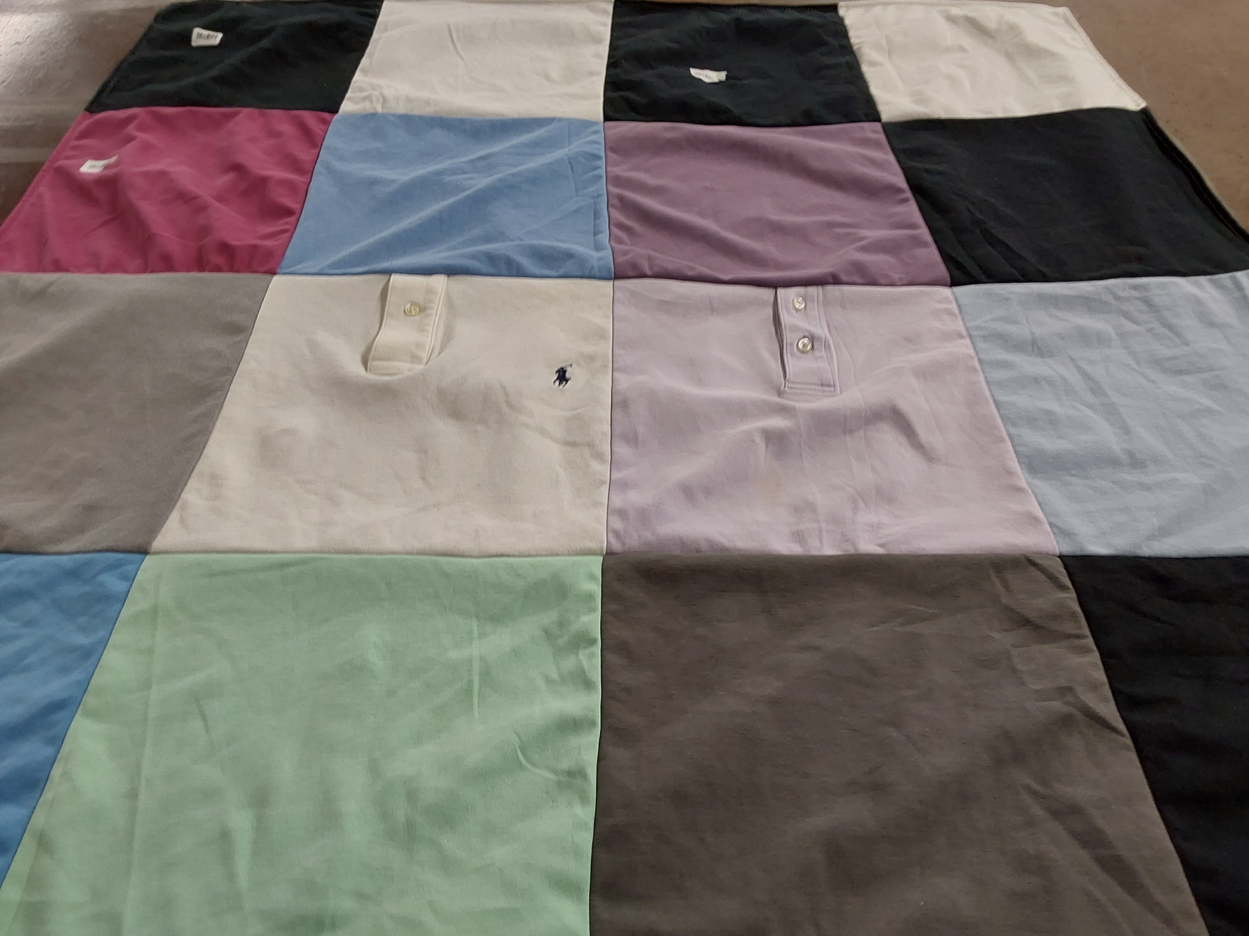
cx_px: 624
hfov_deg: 63.4
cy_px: 468
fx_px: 1010
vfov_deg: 49.7
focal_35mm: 28
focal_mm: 2.91
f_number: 1.9
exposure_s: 1/60
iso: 64
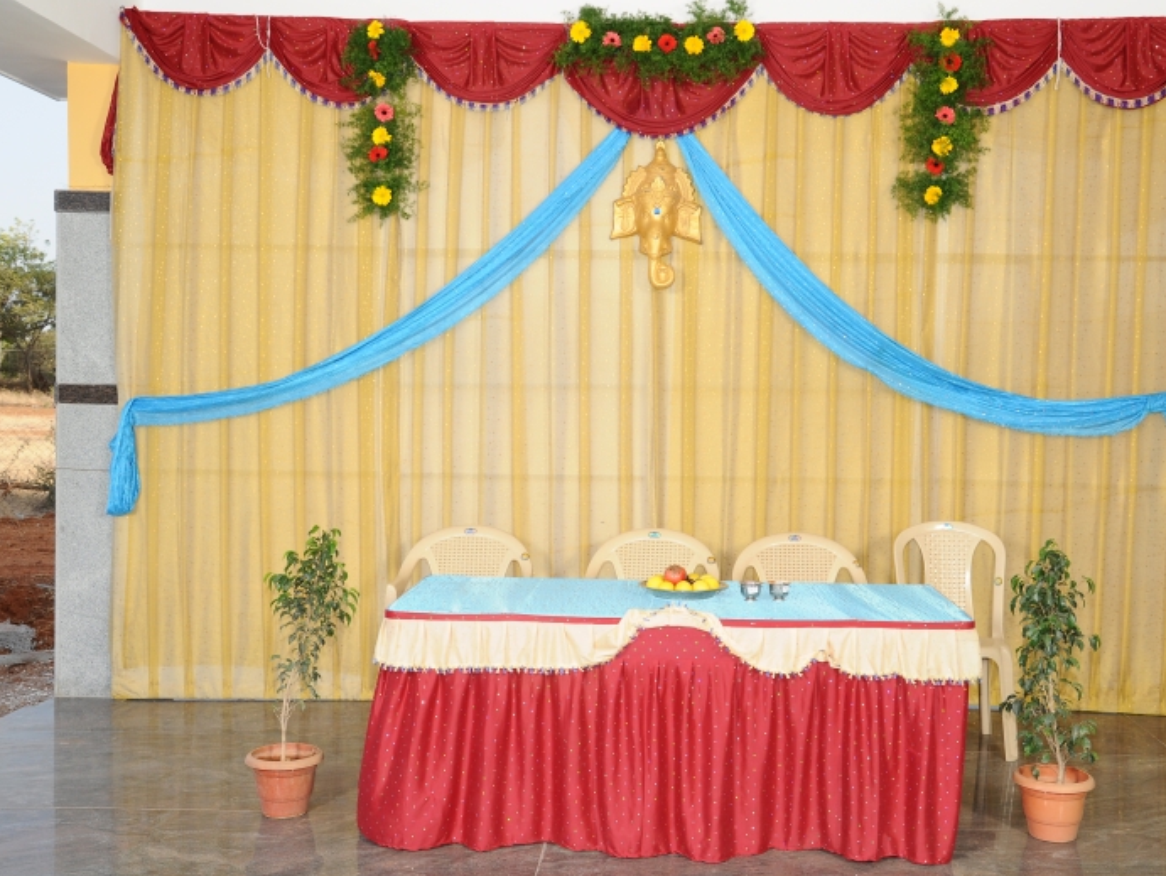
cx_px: 628
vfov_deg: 36.0
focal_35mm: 40
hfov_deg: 46.7
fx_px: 1348
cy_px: 431
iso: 200
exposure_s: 1/125
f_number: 9
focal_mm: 24
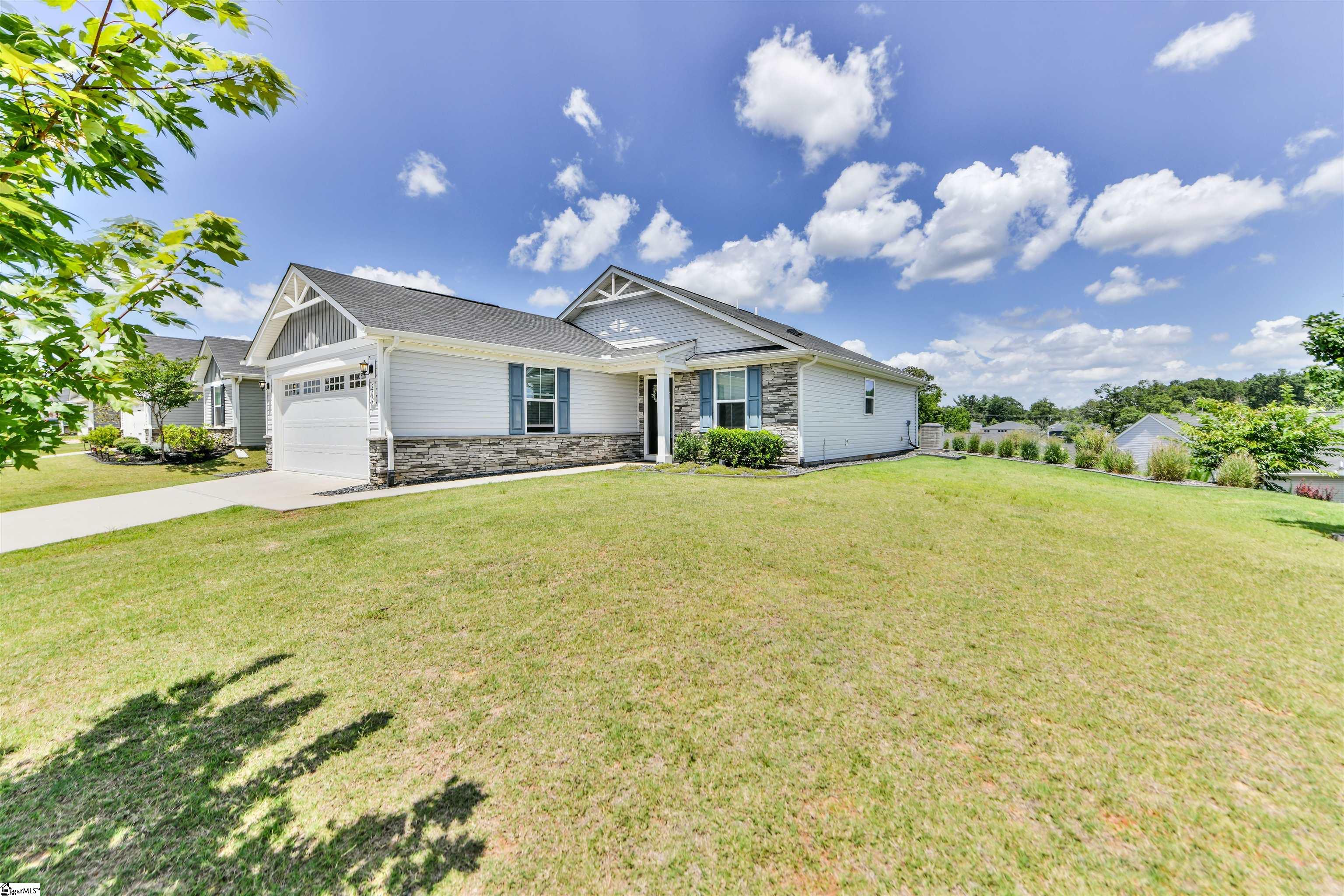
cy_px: 448
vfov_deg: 81.2
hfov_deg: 104.3
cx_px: 672
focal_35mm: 14
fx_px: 523
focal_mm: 14
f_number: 8
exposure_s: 1/1250
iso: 400
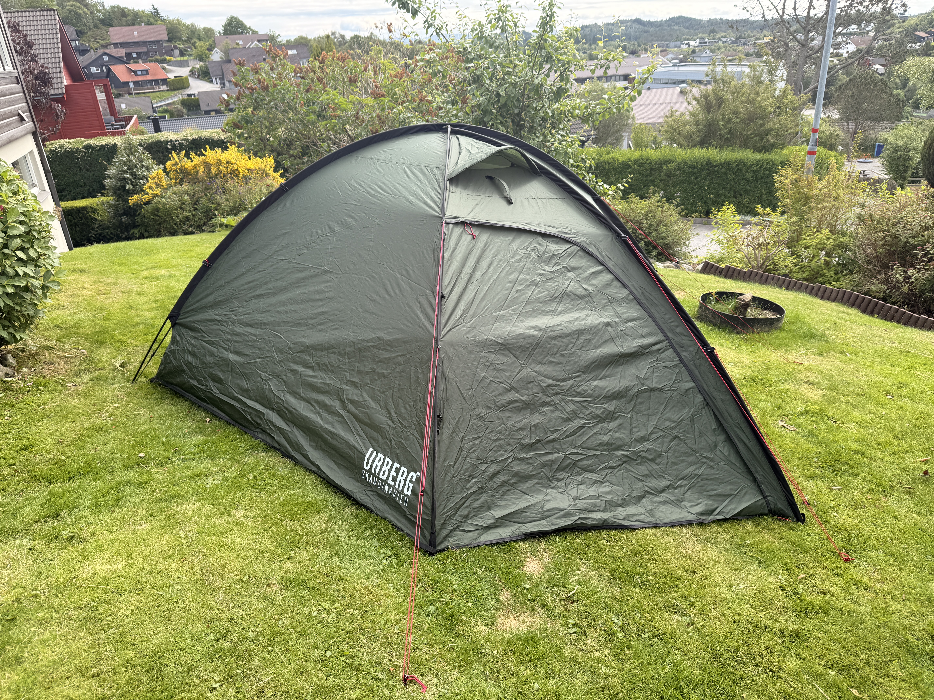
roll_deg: +4.2
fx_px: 648
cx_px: 467
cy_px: 350
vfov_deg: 56.8
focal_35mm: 24
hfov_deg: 71.6
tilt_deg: -24.6
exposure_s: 1/1385
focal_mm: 6.76
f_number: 1.78
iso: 80
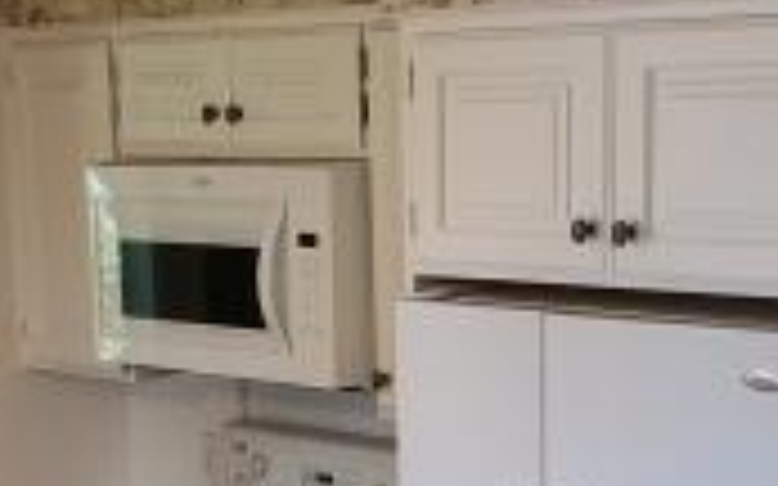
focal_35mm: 102
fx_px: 2162
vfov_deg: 12.3
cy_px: 688
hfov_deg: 19.3
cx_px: -153
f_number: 2.4
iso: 320
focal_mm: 4.3
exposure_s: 1/60
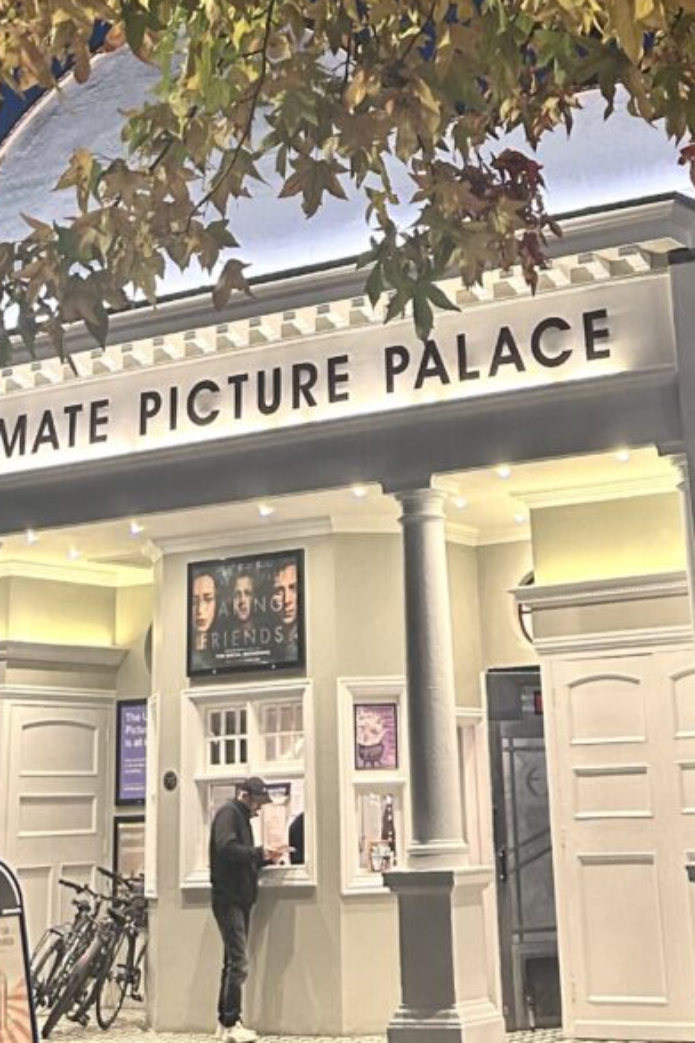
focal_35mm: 37
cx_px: 401
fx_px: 1071
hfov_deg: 35.9
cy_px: 510
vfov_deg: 51.9
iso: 400
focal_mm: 5.7
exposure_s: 1/33
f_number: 1.5
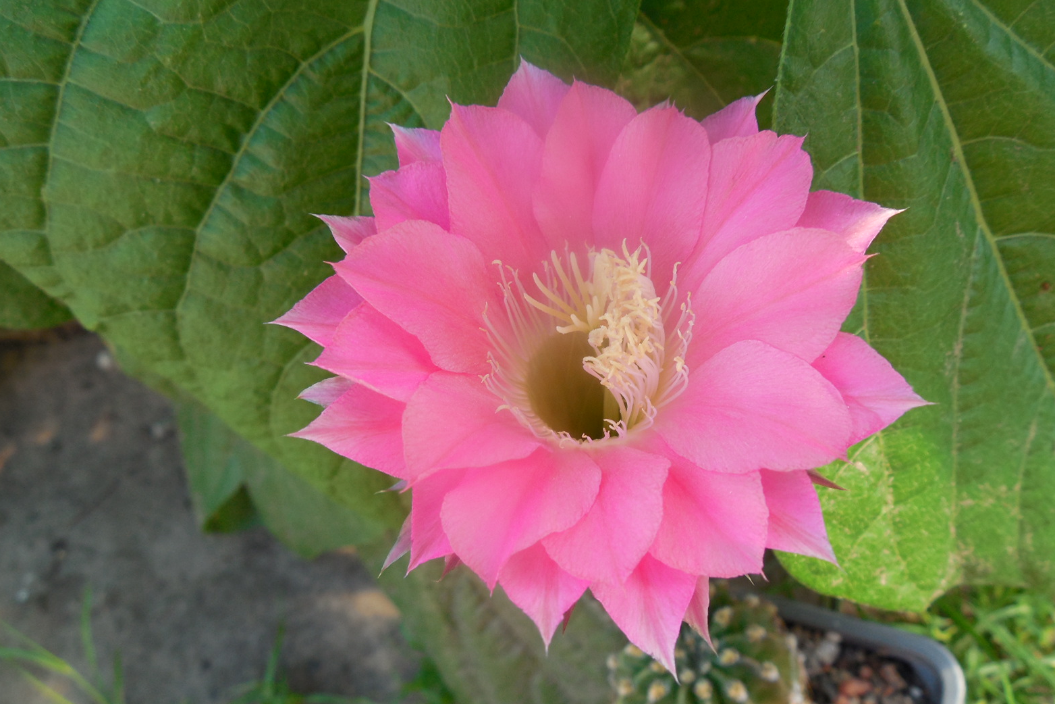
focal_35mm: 33
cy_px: 362
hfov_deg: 57.2
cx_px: 538
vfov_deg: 40.0
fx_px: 967
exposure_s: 1/100
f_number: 3.6
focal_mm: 5.6
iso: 125
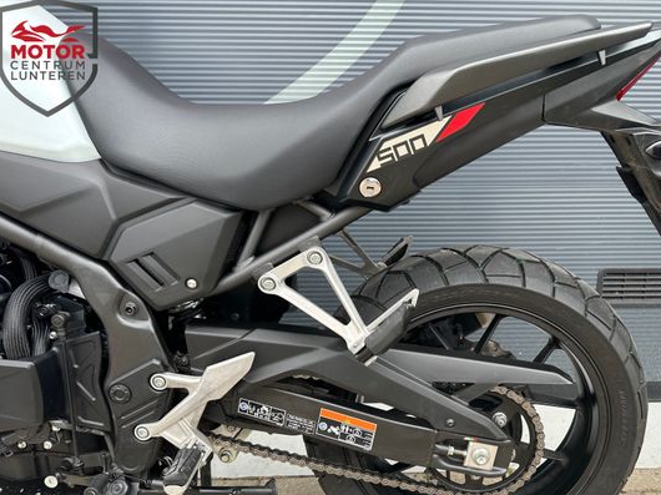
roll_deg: +0.3
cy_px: 297
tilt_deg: -15.2
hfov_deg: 61.2
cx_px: 397
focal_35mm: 29
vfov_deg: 47.9
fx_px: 554
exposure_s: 1/175
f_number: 1.78
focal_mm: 6.86
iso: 64
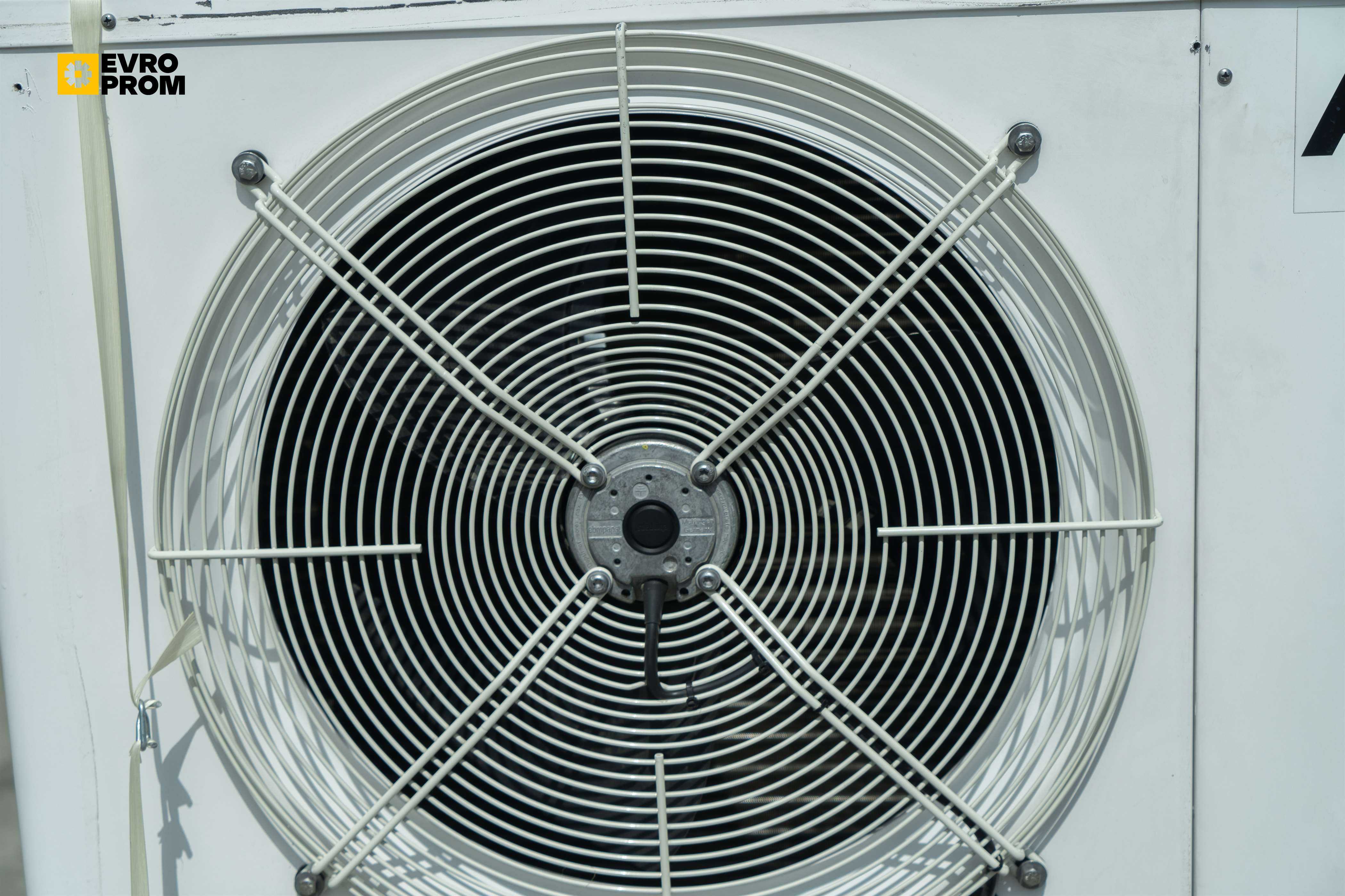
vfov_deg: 21.9
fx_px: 2316
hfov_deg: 32.4
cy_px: 448
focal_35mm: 62
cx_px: 672
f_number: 6.3
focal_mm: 62
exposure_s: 1/400
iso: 100
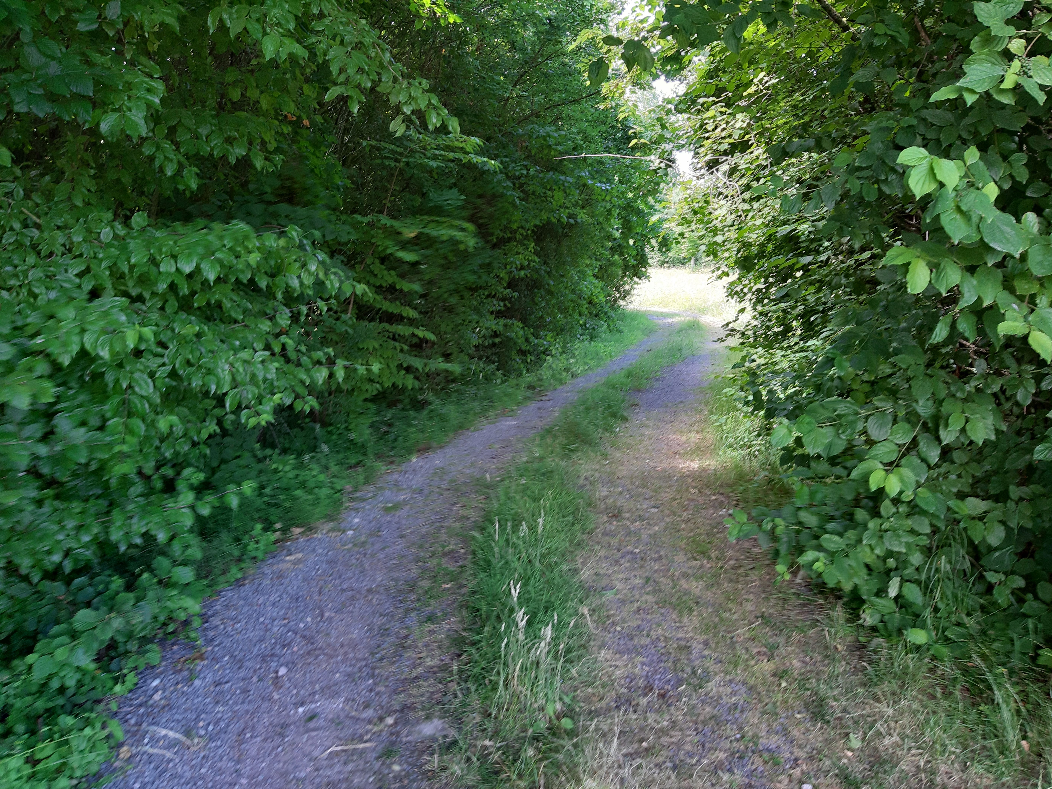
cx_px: 526
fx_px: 821
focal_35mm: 27
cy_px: 394
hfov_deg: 65.3
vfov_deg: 51.4
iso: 80
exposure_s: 1/50
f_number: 1.7
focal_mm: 3.93
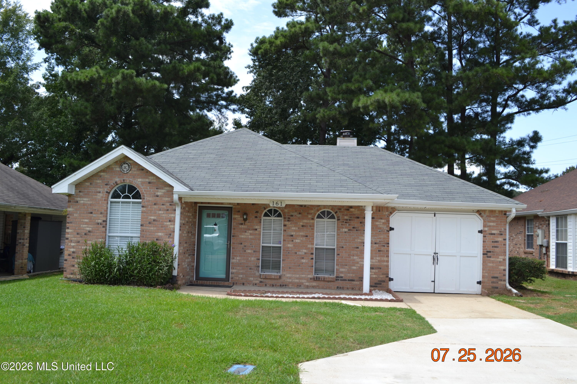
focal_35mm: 30
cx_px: 288
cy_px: 192
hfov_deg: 61.9
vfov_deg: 43.6
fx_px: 481
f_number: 6.3
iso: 100
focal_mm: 20
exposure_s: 1/160
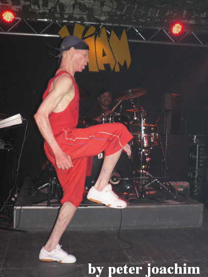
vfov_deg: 44.8
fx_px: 337
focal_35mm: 42
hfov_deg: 34.3
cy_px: 138
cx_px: 104
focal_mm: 7.1
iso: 300
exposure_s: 1/60
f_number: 2.8
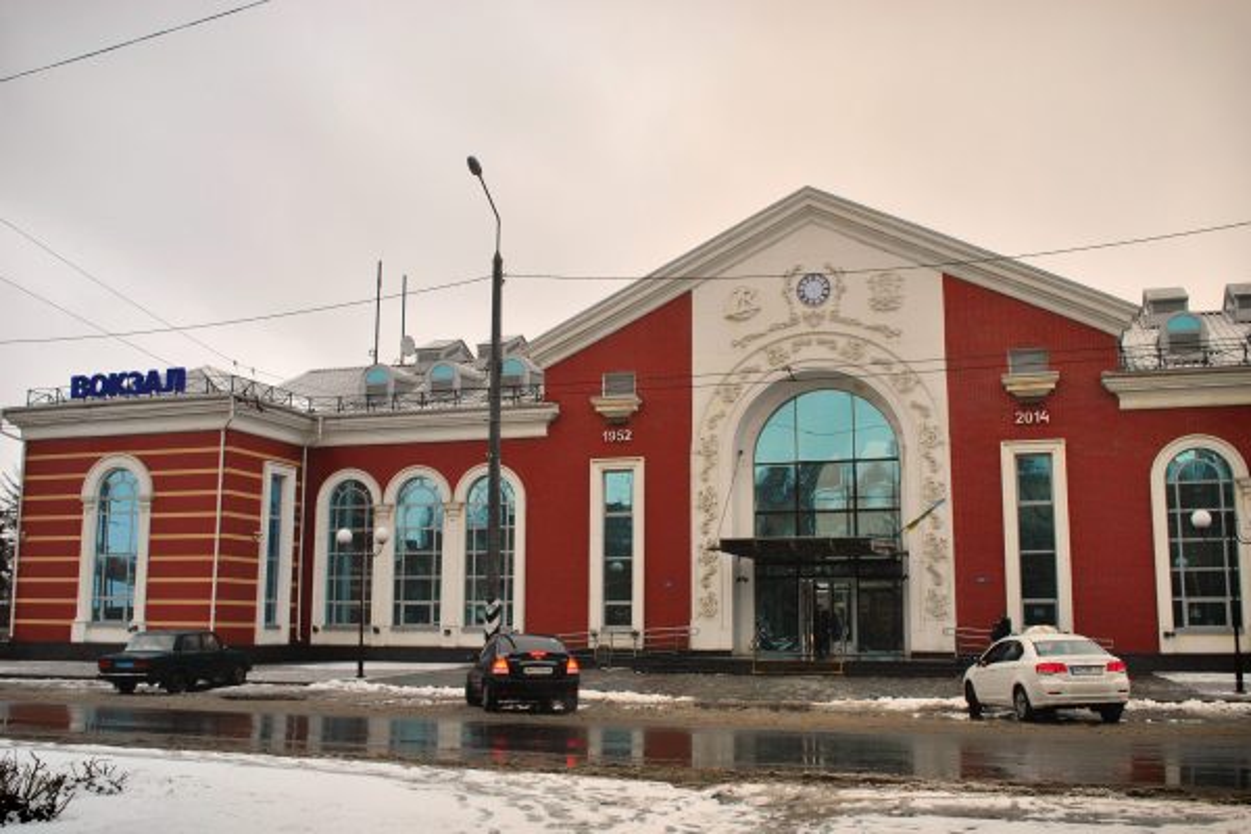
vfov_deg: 40.0
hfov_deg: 57.2
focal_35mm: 33
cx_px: 626
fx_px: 1147
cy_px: 417
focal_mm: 22
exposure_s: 1/160
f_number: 10
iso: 400
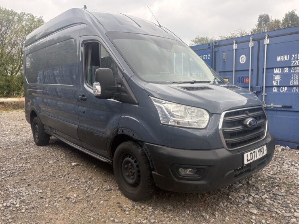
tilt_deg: -6.5
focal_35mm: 27
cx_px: 151
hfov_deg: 65.3
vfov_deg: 51.4
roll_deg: -0.4
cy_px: 110
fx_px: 233
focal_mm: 5.96
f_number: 1.6
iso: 64
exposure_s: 1/667
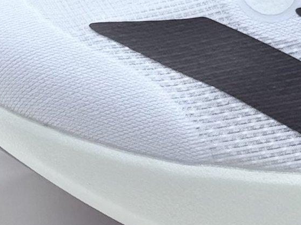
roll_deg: +0.8
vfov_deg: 15.9
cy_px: 43
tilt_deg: -24.6
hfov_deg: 21.0
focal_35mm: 92
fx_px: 799
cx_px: 41
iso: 64
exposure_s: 1/675
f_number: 1.78
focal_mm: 6.76
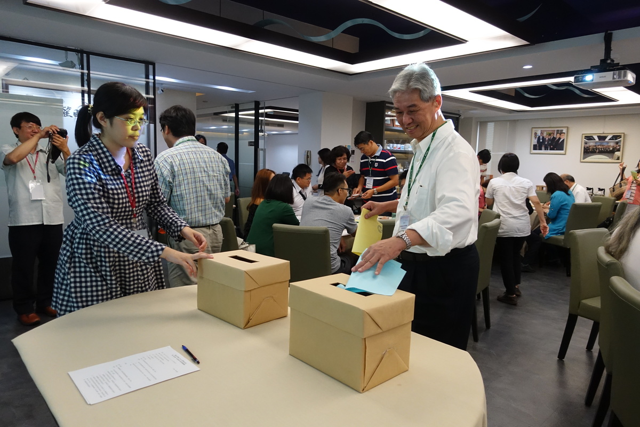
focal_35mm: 24
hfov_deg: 73.7
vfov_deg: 53.1
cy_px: 214
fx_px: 427
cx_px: 320
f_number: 2.5
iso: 1000
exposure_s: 1/250
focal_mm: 8.8
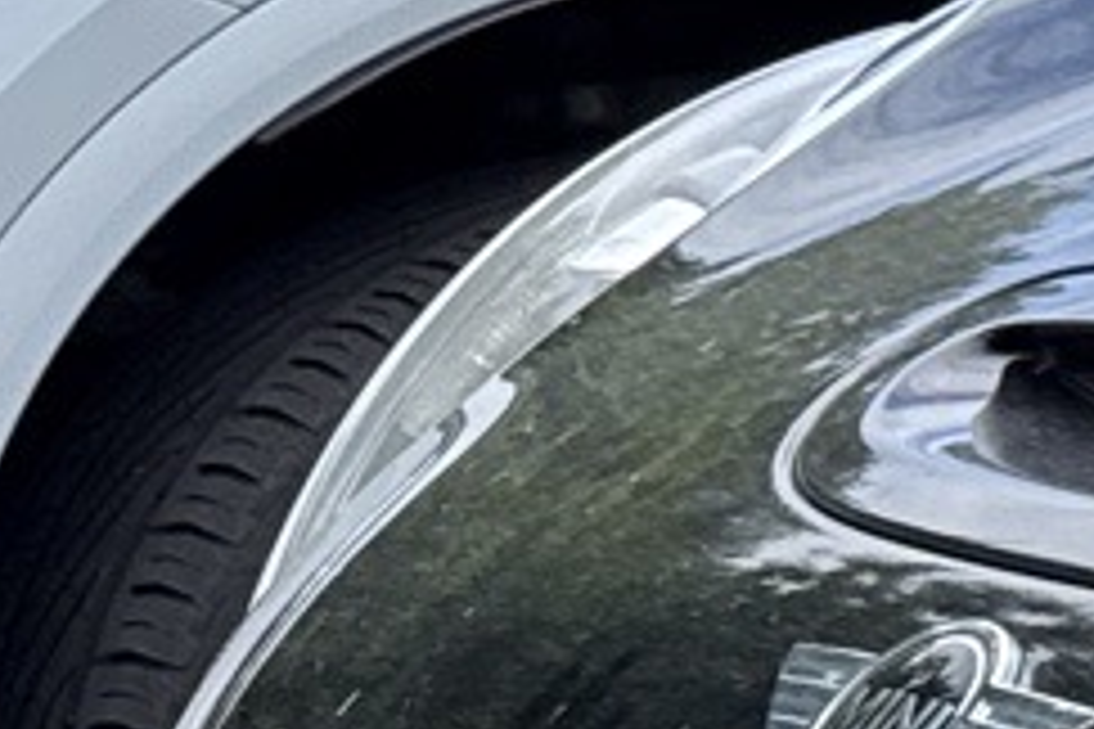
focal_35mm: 197
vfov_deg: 6.8
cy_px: 1318
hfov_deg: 7.7
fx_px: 5986
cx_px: 4178
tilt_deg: -15.9
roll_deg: +1.1
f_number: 1.78
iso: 80
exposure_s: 1/2703
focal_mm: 6.76
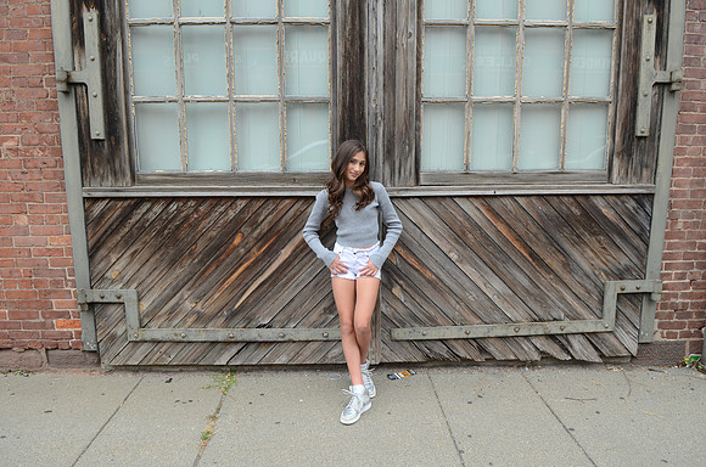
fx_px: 499
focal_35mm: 26
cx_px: 353
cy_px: 234
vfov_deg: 50.2
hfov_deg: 70.6
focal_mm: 17
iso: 500
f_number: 6.3
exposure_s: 1/320
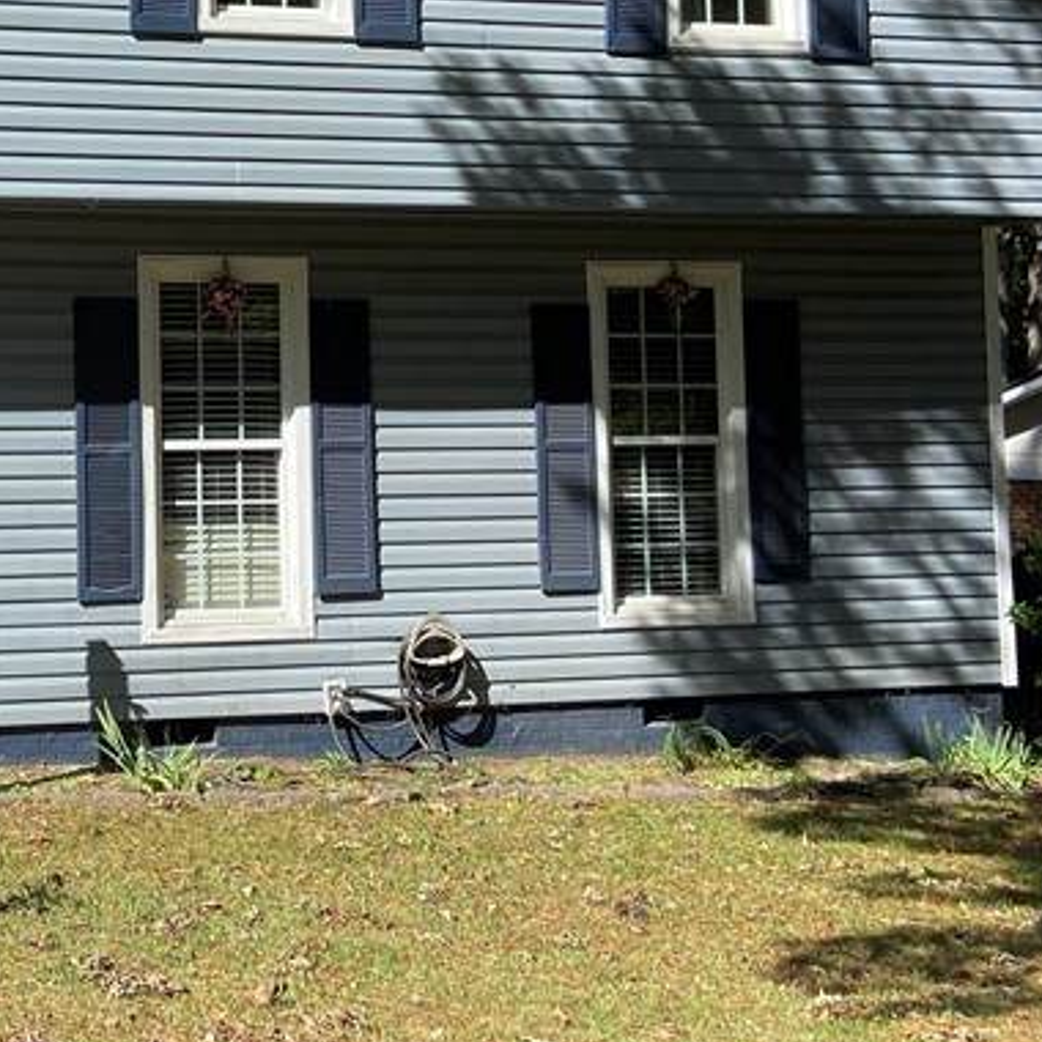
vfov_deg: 27.3
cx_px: -11
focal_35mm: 62
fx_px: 2111
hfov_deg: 26.2
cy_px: 250
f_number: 1.8
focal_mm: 4.25
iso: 32
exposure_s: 1/1996
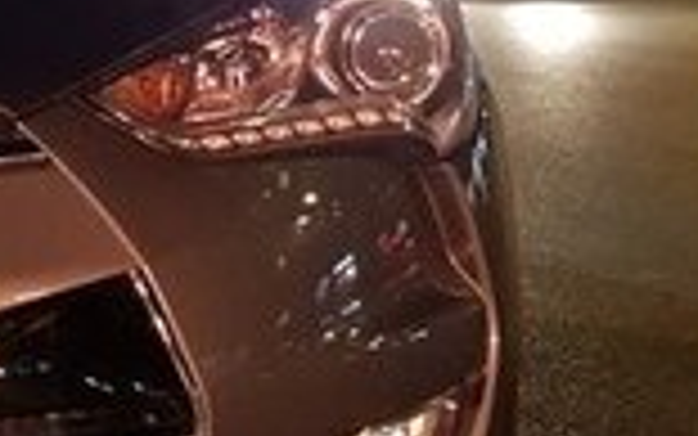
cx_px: -491
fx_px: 2226
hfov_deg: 15.7
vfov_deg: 11.1
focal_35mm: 117
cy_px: 52
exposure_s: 1/10
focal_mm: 4.3
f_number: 1.7
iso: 400
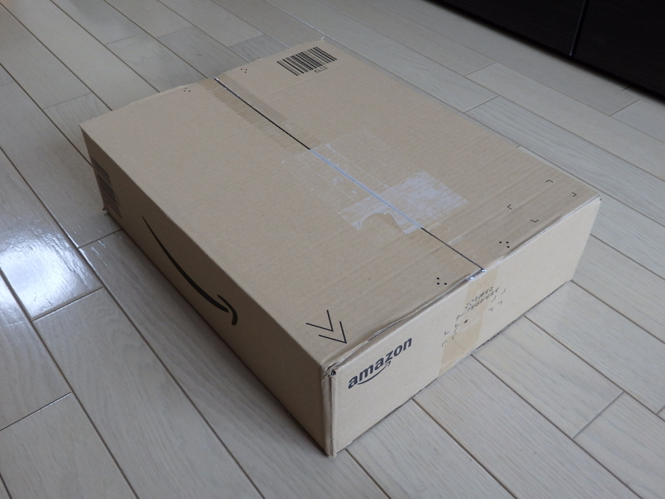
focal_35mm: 33
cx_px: 332
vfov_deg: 42.9
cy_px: 250
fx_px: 634
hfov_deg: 55.4
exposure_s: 1/30
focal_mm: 6
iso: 200
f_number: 3.4
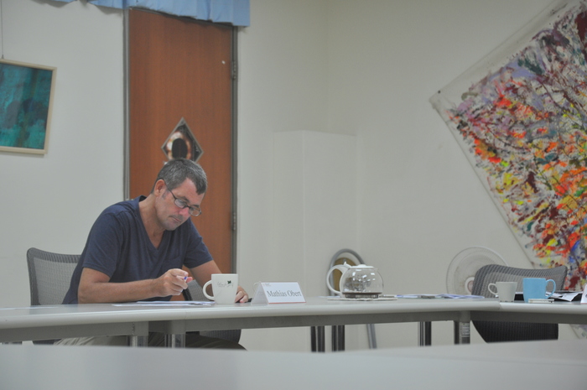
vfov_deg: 13.0
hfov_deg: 19.5
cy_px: 195
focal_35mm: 105
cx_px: 294
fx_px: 1710
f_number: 5.3
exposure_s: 1/60
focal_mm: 70
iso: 450
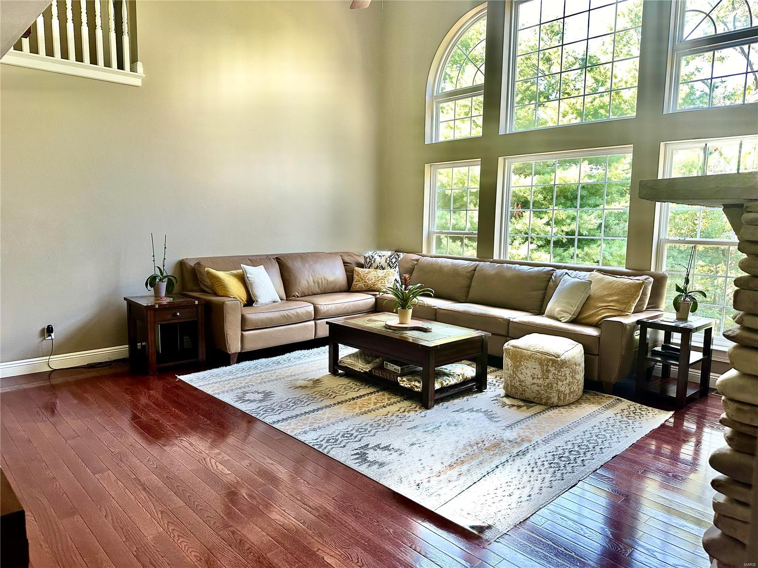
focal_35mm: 24
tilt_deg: -6.6
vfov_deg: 56.8
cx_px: 379
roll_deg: -0.8
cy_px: 284
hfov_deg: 71.6
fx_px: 526
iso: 200
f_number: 1.78
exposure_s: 1/121
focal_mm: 6.86
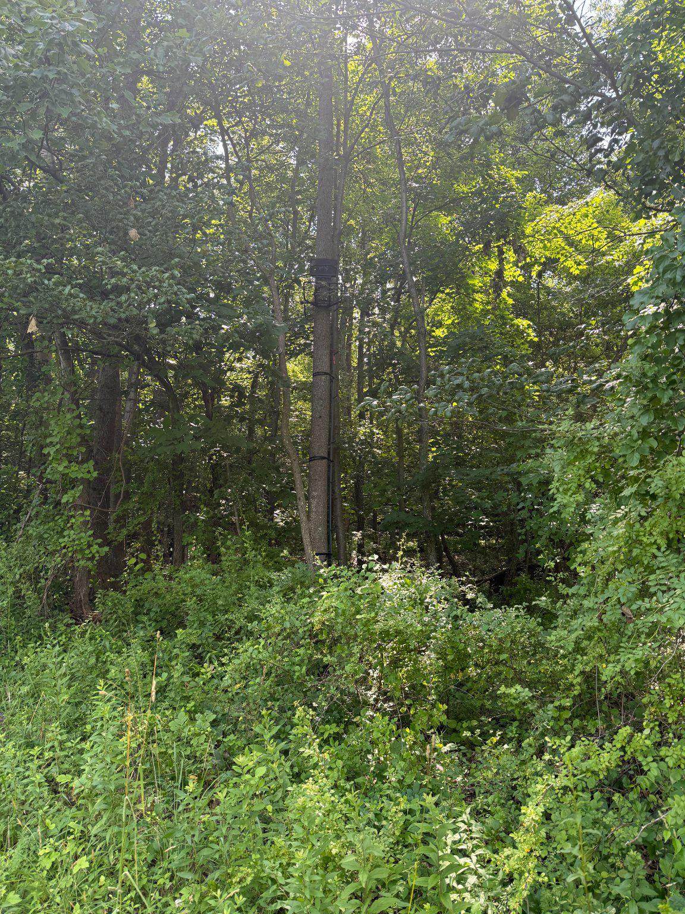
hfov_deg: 56.8
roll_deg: -0.5
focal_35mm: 24
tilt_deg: +12.5
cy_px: 457
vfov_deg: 71.6
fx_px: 633
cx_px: 342
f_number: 1.78
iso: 100
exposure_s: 1/353
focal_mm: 6.76
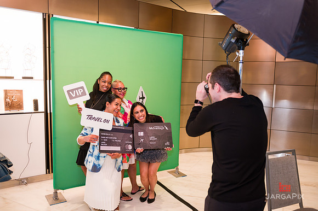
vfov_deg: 44.9
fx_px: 256
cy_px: 106
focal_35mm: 29
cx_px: 159
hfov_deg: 63.7
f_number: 3.2
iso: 400
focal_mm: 29
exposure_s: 1/200
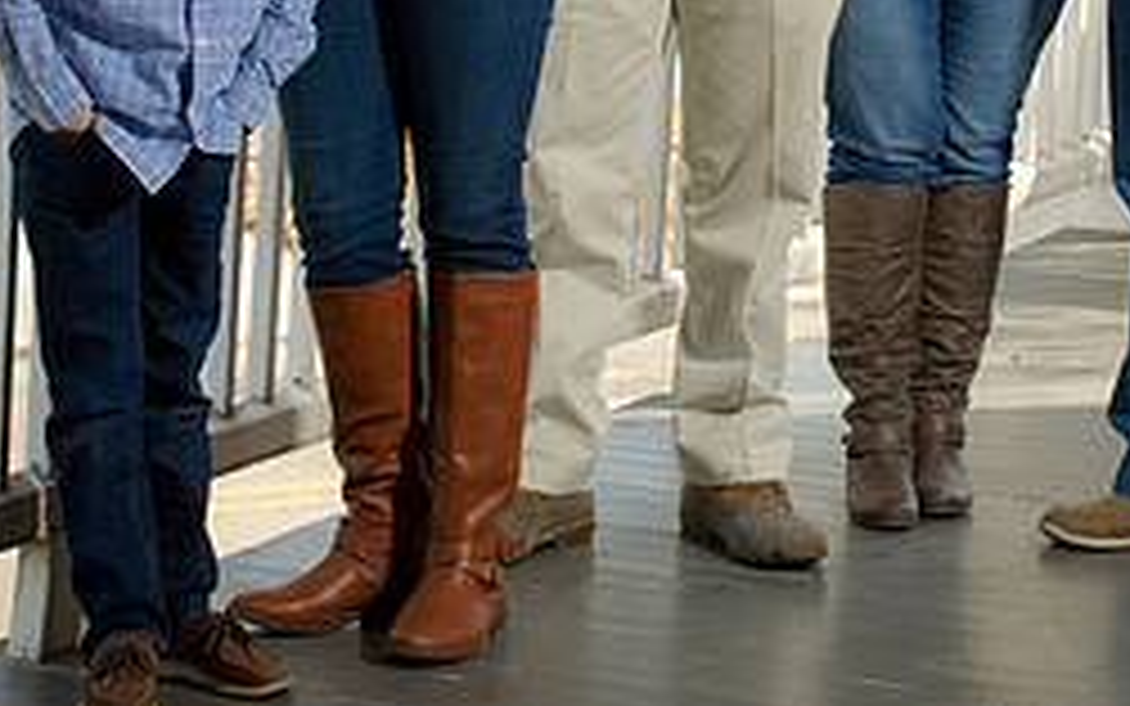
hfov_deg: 12.7
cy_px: -157
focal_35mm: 165
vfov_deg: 7.9
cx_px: 765
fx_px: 5083
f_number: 8
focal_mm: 70
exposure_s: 1/125
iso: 160
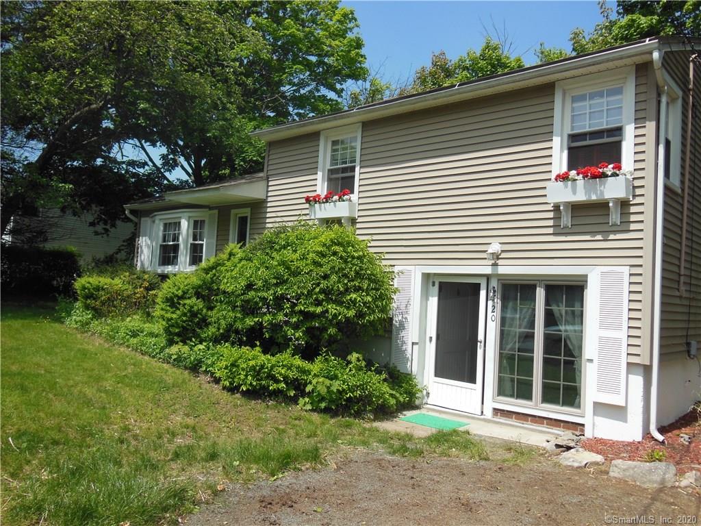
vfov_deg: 48.2
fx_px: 587
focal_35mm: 29
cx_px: 350
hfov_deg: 61.7
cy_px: 263
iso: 125
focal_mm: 5.2
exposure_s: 1/1000
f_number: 7.4
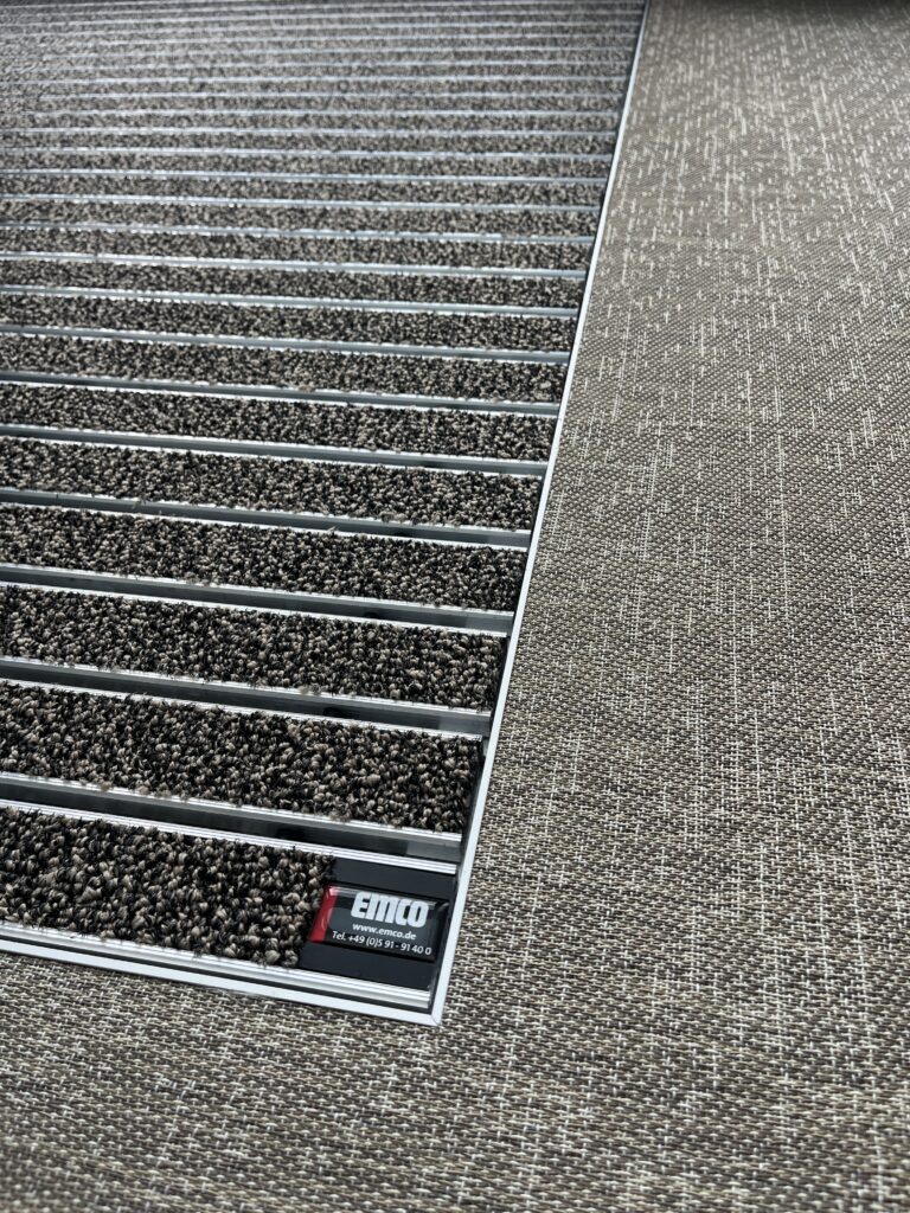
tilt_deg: -44.7
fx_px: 911
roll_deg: +4.8
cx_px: 455
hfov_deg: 53.1
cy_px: 606
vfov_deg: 67.3
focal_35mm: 26
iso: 50
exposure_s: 1/121
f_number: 1.6
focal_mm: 5.1
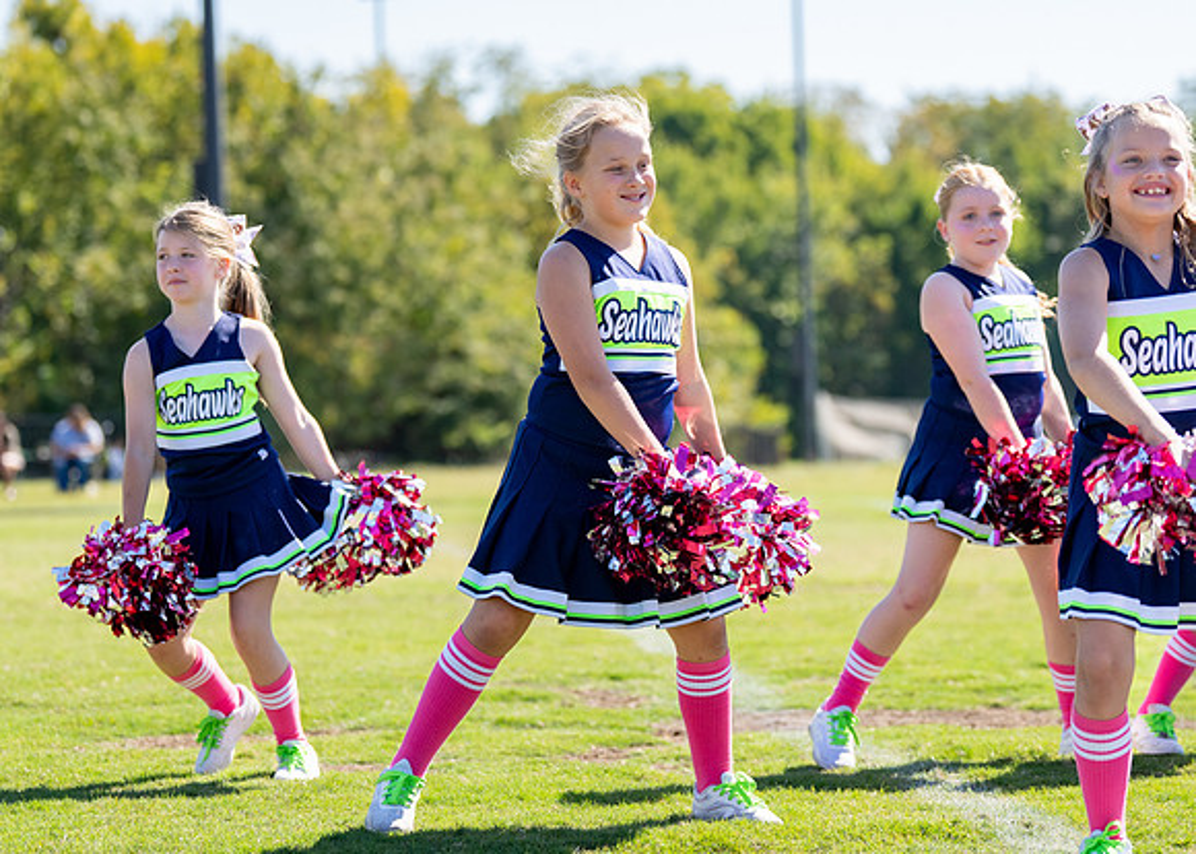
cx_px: 603
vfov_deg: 10.9
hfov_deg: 15.2
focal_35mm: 132
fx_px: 4489
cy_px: 402
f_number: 2.8
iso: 200
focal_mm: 94
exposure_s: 1/2000
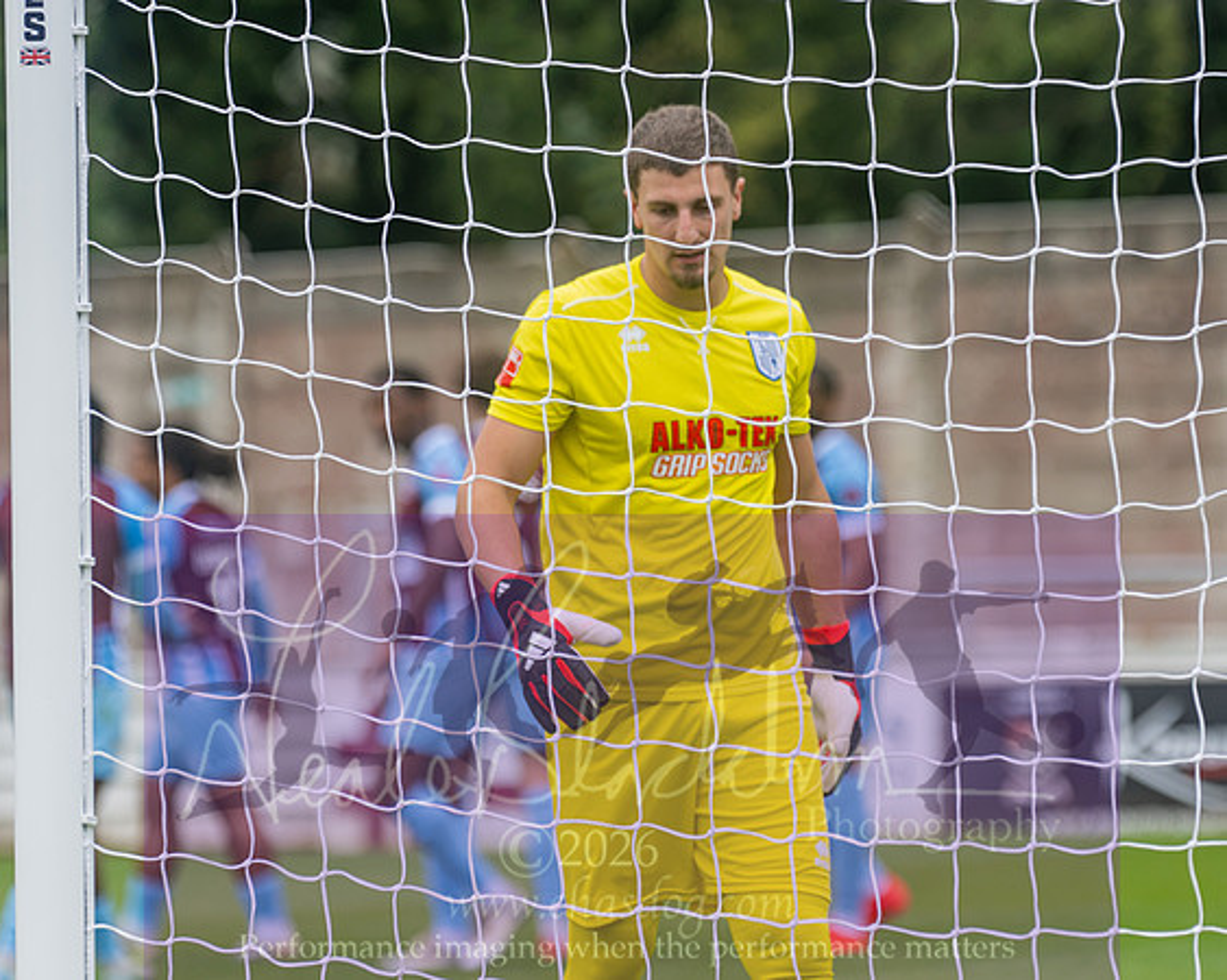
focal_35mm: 373
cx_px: 724
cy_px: 491
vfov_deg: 4.1
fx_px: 13539
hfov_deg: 5.2
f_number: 2.8
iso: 360
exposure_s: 1/1250
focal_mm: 220
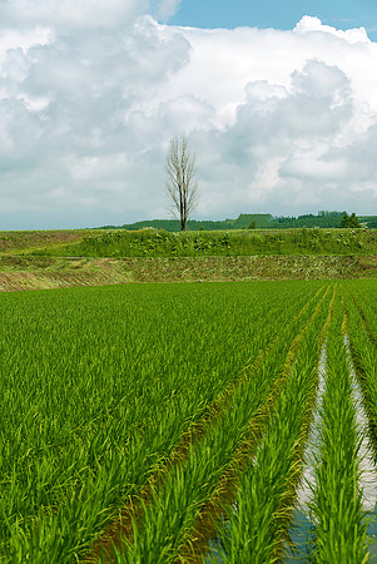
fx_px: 1645
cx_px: 188
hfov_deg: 13.1
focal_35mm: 105
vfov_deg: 19.4
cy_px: 282
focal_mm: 70
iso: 125
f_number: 9
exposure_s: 1/160
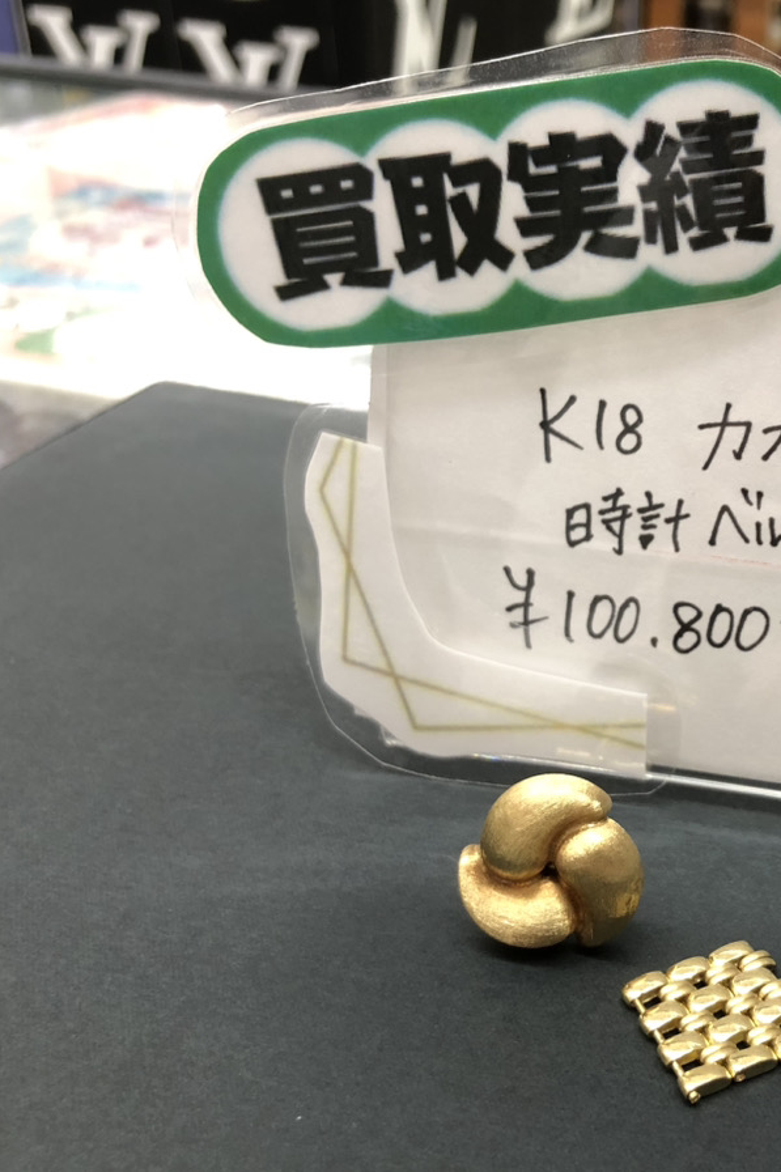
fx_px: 1270
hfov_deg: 32.2
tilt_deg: -30.1
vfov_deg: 49.6
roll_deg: -2.0
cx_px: 731
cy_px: 586
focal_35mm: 39
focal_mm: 3.99
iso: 50
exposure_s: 1/17
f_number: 1.8
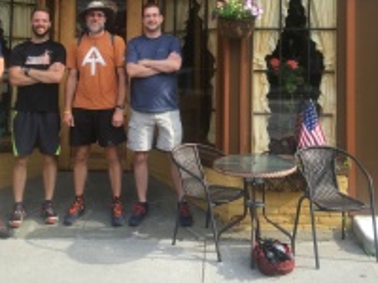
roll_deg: -0.7
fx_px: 579
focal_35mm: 53
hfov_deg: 36.2
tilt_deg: +2.3
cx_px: 195
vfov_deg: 26.7
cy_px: 32
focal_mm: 4.15
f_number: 2.2
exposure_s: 1/254
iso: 25
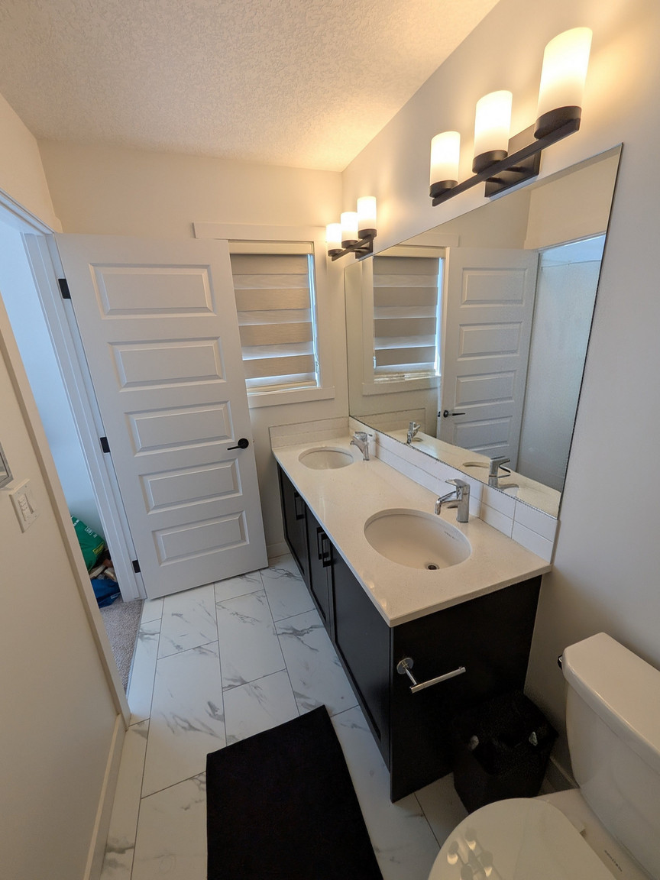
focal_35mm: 13
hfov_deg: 89.9
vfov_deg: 106.2
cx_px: 330
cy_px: 440
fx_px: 330
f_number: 2.2
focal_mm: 1.54
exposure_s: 1/120
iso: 26
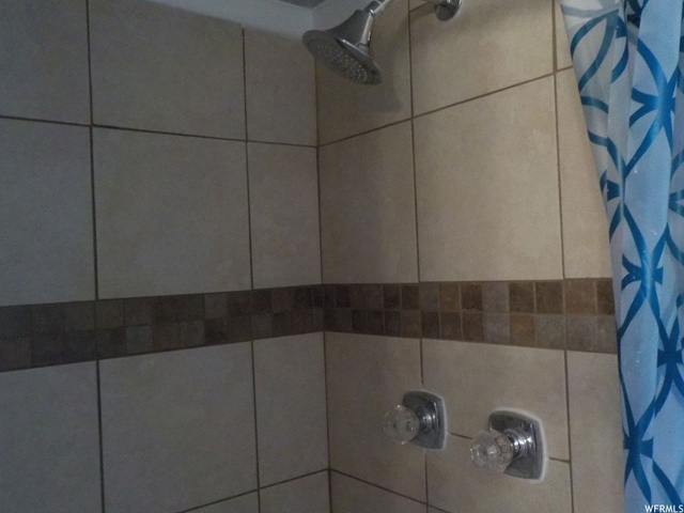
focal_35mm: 30
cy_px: 256
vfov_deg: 46.8
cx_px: 342
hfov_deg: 60.0
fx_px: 593
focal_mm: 4.1
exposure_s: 1/30
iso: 800
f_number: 3.3
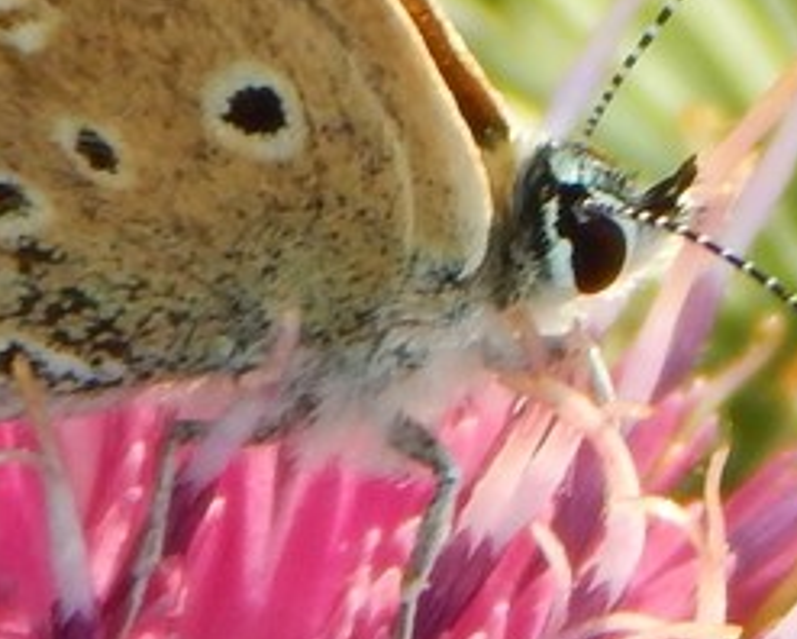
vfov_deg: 2.5
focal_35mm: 613
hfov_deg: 3.2
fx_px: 14471
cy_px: 39
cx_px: 156
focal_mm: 32.8
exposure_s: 1/125
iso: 125
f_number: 5.3
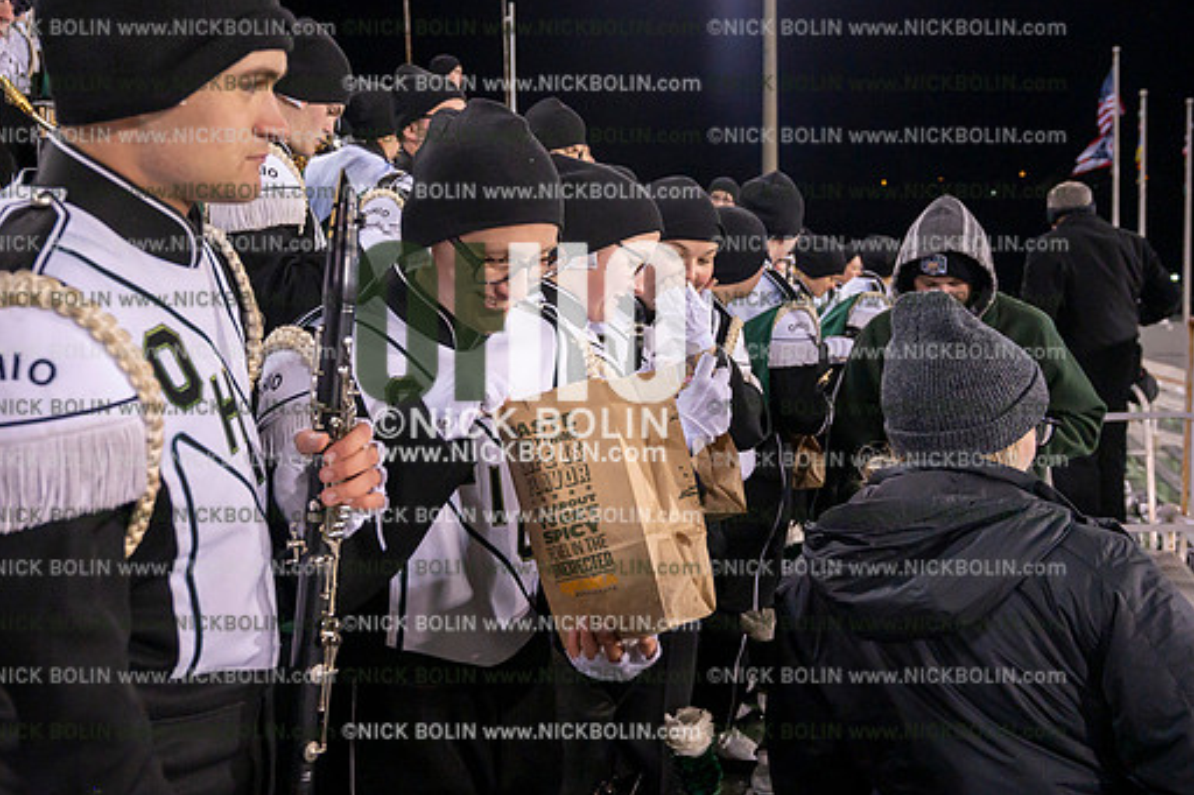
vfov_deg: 38.8
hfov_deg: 55.6
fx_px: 1127
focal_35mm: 34
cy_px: 352
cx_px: 520
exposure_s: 1/640
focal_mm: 30
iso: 5000
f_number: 4.5
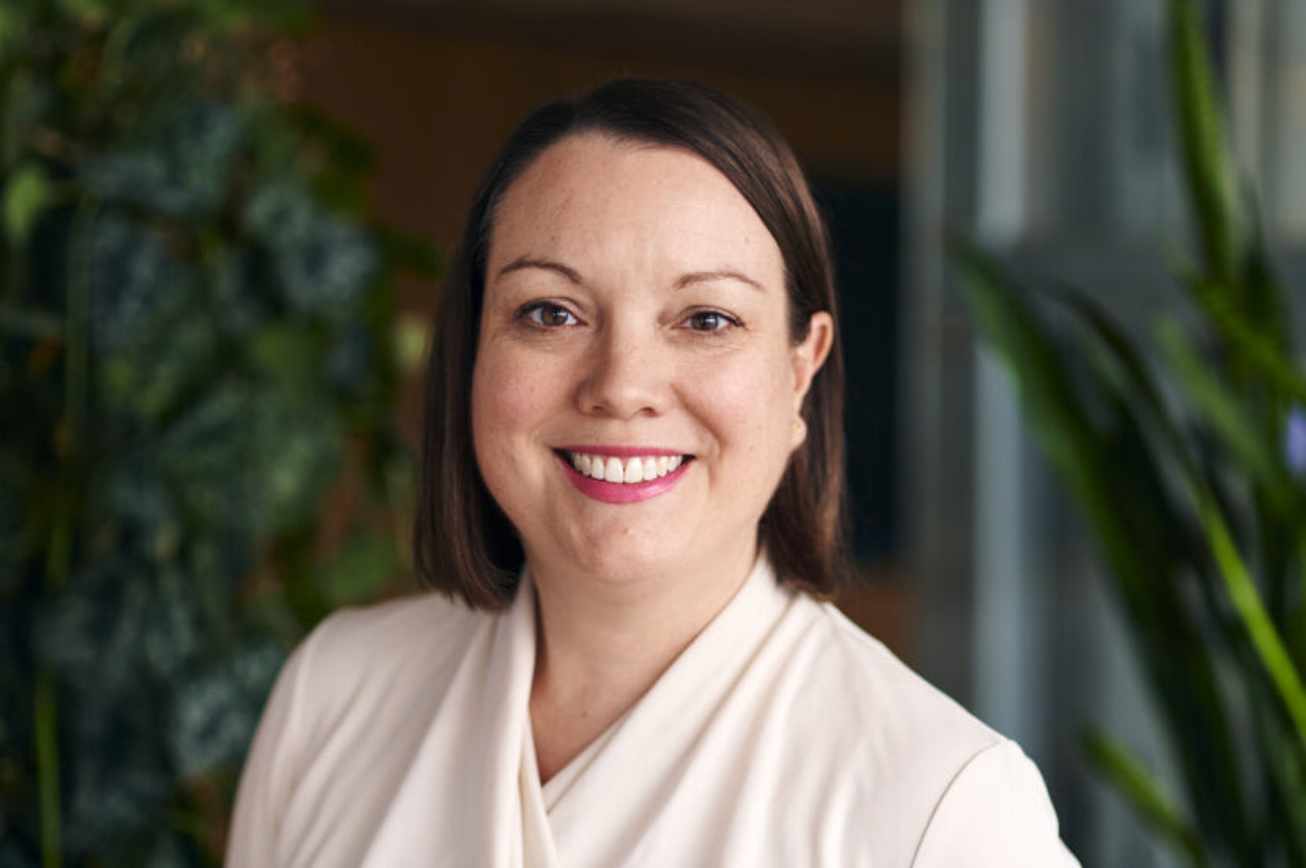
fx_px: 3081
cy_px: 434
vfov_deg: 16.0
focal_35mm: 85
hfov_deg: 23.9
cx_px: 653
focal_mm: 85
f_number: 2.5
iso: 640
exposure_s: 1/320
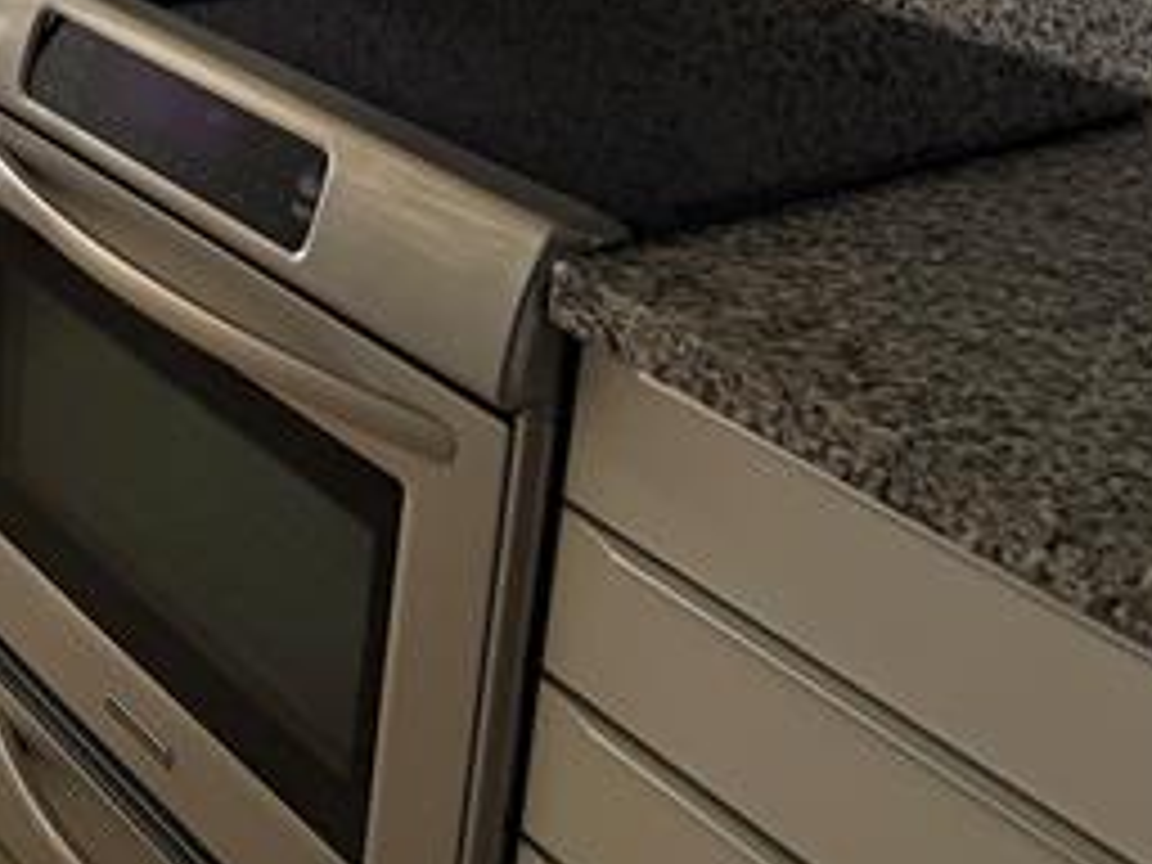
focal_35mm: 60
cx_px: -225
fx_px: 1997
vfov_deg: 22.9
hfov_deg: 28.2
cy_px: -99
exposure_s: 1/368
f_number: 1.78
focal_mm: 6.76
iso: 100
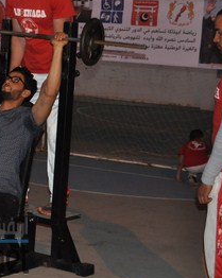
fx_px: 905
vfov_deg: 17.4
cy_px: 76
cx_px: -39
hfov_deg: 13.6
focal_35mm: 110
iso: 800
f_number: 4.5
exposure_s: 1/60
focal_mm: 32
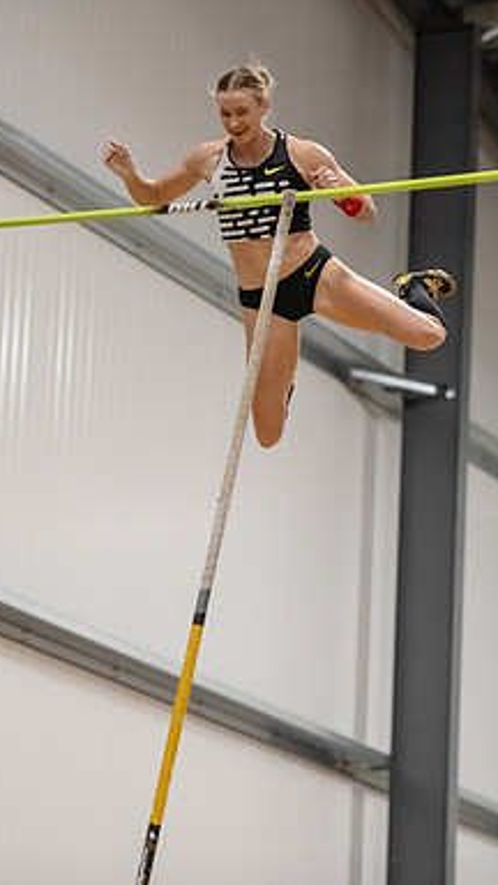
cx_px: 339
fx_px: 4085
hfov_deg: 7.0
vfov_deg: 12.4
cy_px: 441
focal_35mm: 174
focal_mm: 110
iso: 6400
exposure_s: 1/800
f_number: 2.8
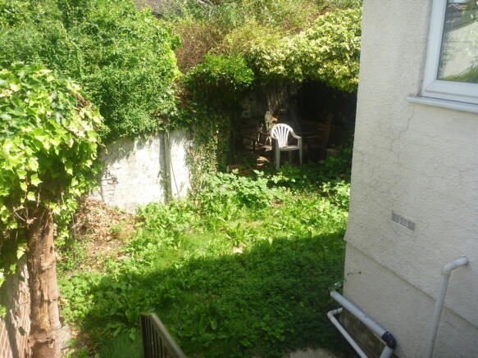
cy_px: 179
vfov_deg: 49.7
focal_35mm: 28
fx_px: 387
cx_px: 239
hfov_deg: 63.5
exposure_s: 1/320
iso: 100
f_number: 3.3
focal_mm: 5
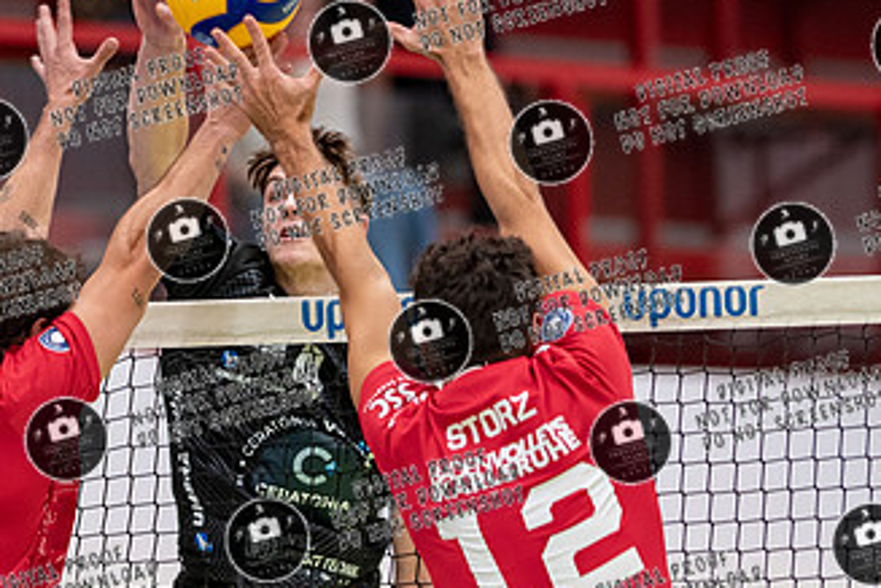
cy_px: 397
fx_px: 13948
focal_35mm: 570
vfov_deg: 2.4
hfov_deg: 3.6
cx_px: 244
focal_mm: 300
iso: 2000
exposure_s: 1/1000
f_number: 3.5
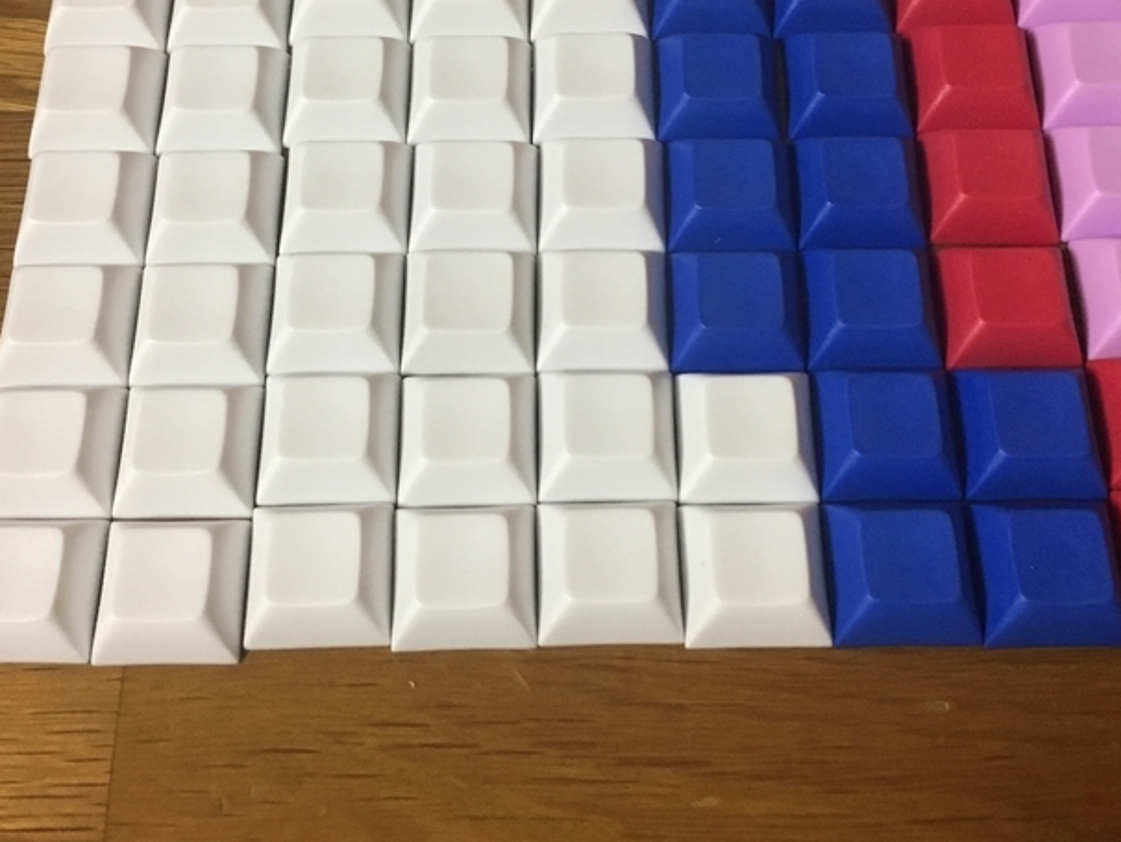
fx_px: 1587
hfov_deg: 38.9
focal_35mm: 49
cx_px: 546
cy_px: 220
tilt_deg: -60.0
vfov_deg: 29.3
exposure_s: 1/30
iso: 160
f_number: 2.2
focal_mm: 4.15
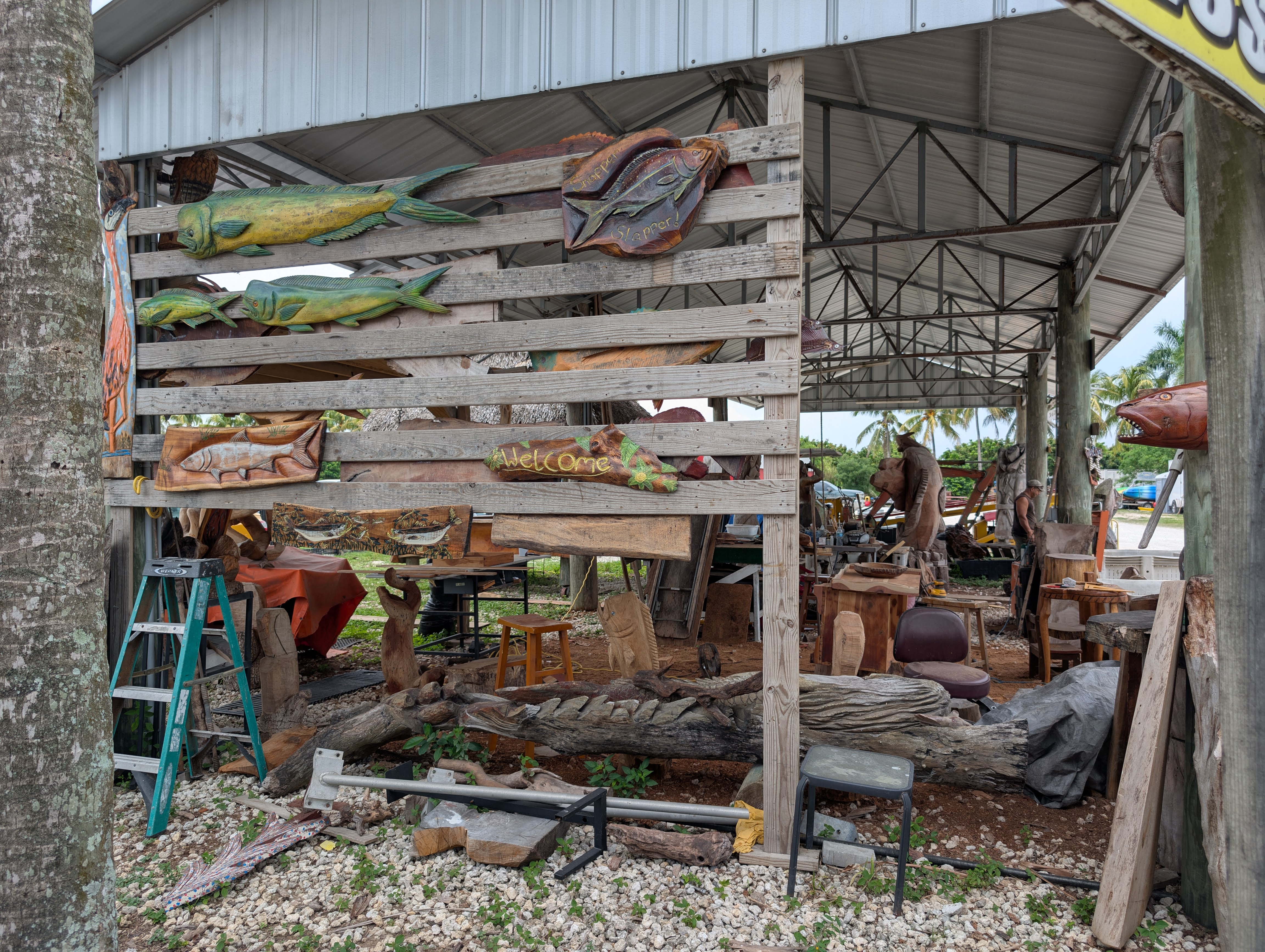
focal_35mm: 24
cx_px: 632
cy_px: 476
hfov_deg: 71.5
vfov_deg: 56.9
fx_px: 878
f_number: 1.68
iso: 20
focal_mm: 6.9
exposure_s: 1/439
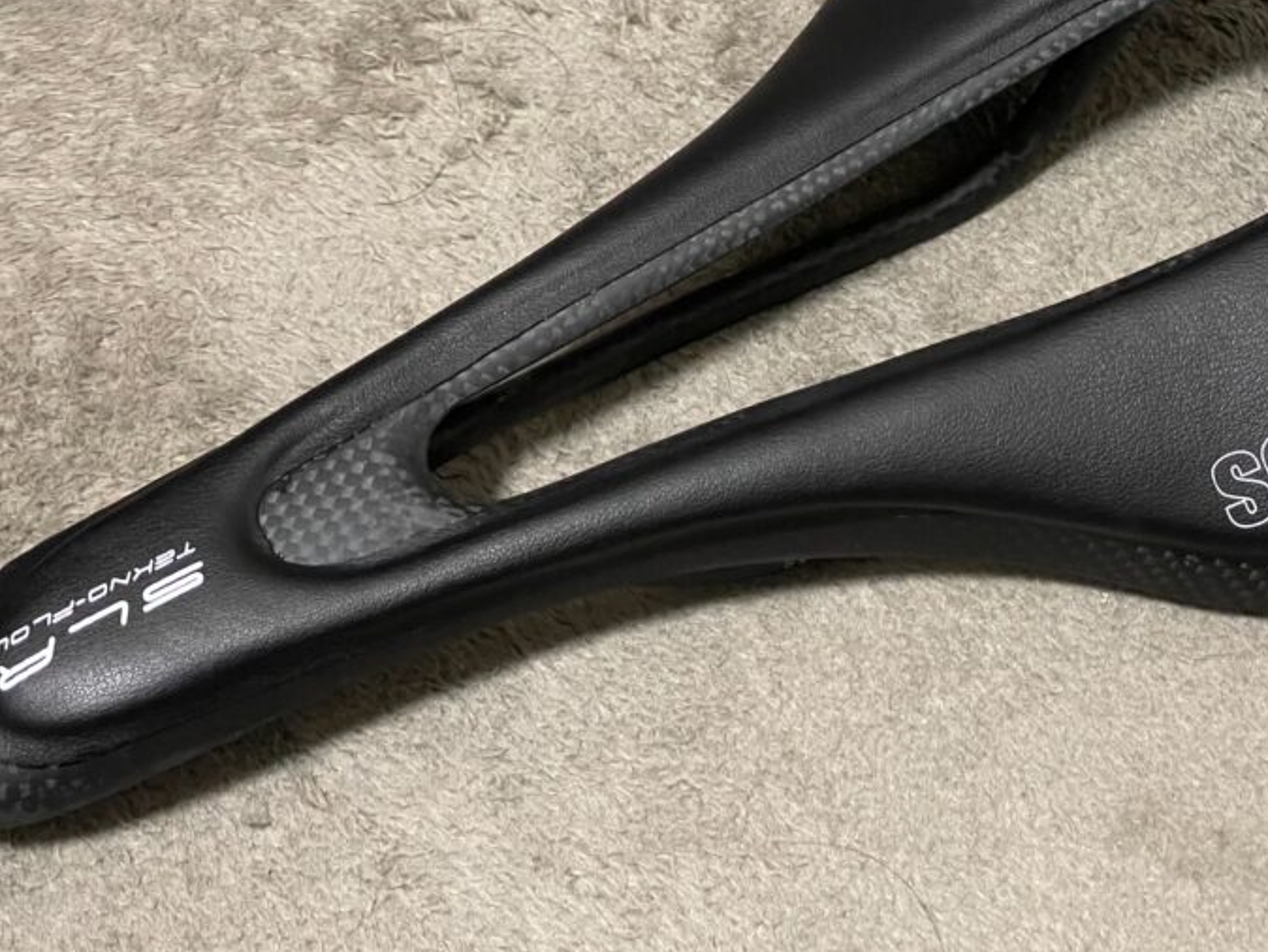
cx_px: 783
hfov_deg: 24.6
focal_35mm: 79
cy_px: 337
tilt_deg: -57.6
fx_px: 2895
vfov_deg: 18.6
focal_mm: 6
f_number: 2
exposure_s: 1/37
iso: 800
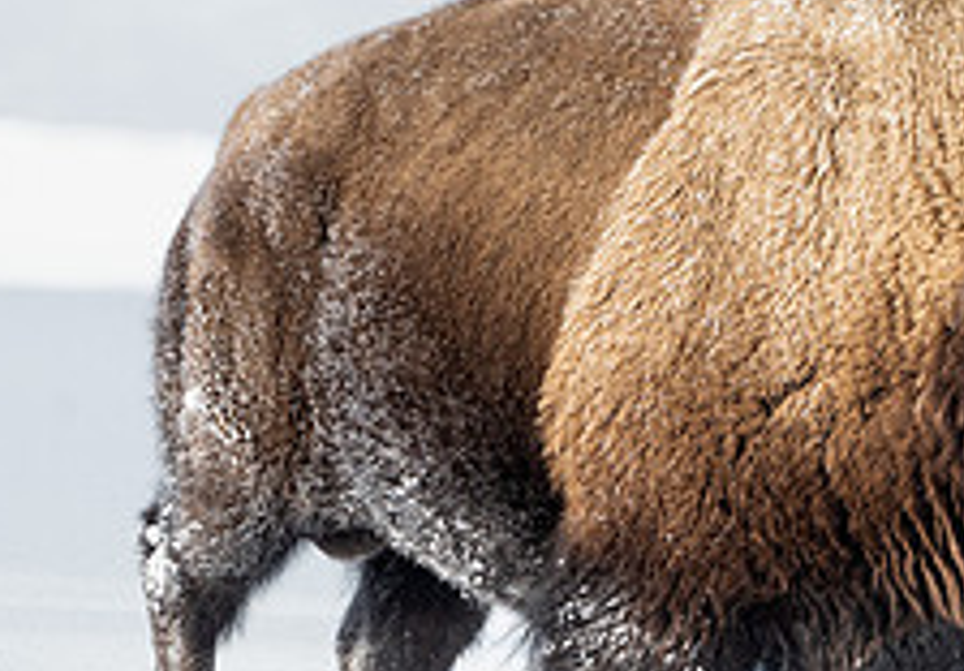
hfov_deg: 1.3
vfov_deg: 0.9
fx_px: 43493
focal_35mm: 1602
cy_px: 273
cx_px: 1159
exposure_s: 1/640
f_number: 8
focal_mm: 500
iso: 160
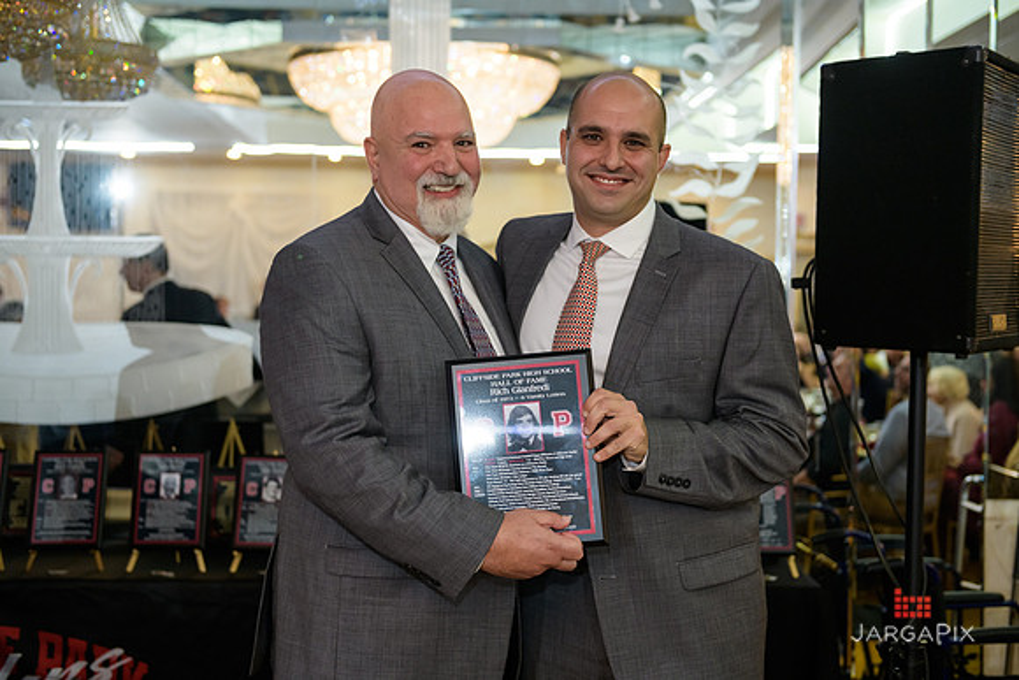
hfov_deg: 38.2
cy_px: 340
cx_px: 510
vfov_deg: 26.0
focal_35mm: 52
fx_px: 1472
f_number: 3.2
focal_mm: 52
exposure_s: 1/125
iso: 1000
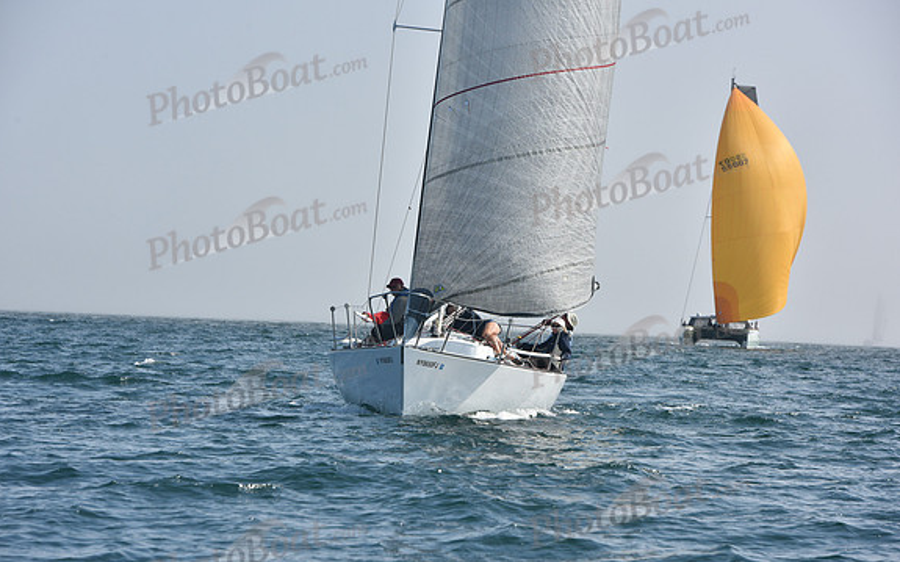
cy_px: 289
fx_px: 4414
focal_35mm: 180
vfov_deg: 7.3
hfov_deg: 11.6
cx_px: 449
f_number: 10
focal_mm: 175
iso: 320
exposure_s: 1/1000
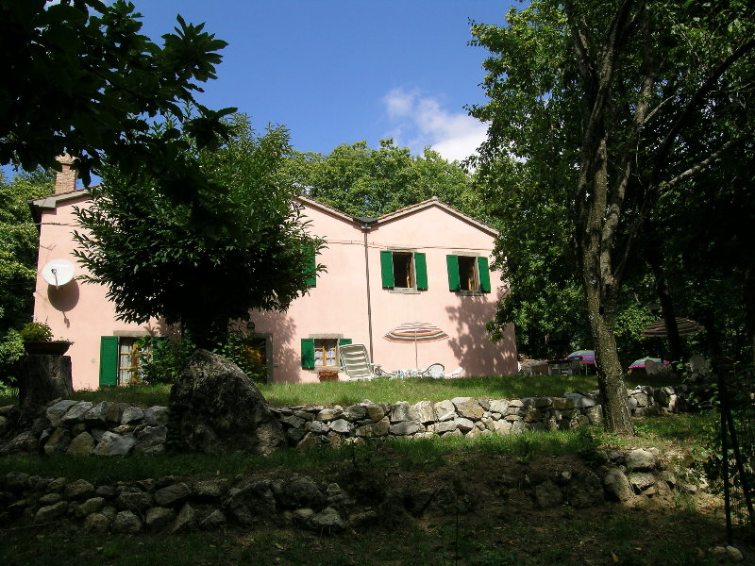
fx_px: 611
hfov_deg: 63.4
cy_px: 283
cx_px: 378
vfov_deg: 49.7
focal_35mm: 28
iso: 50
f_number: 6.3
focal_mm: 5.8
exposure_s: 1/192
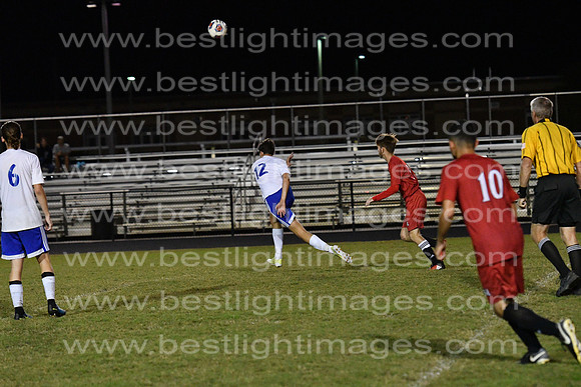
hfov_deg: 11.2
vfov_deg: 7.5
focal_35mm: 183
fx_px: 2954
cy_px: 194
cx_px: 290
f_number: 4
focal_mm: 122
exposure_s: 1/1000
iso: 6400
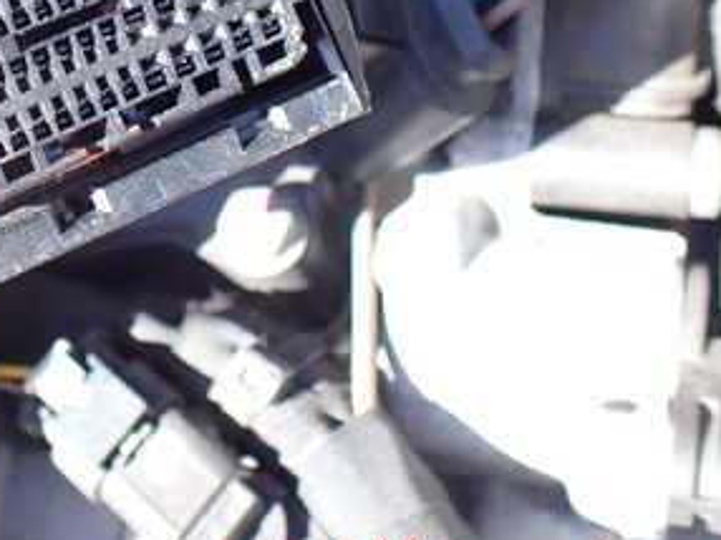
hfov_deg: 29.2
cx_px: 35
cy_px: 33
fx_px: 1311
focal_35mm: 63
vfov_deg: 22.6
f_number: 2.3
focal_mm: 5.4
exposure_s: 1/200
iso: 100
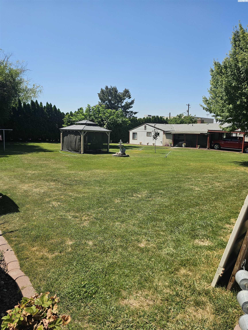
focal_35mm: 23
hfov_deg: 58.9
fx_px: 220
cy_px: 165
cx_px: 124
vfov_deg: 73.9
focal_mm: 6.3
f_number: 1.7
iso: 25
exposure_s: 1/2000
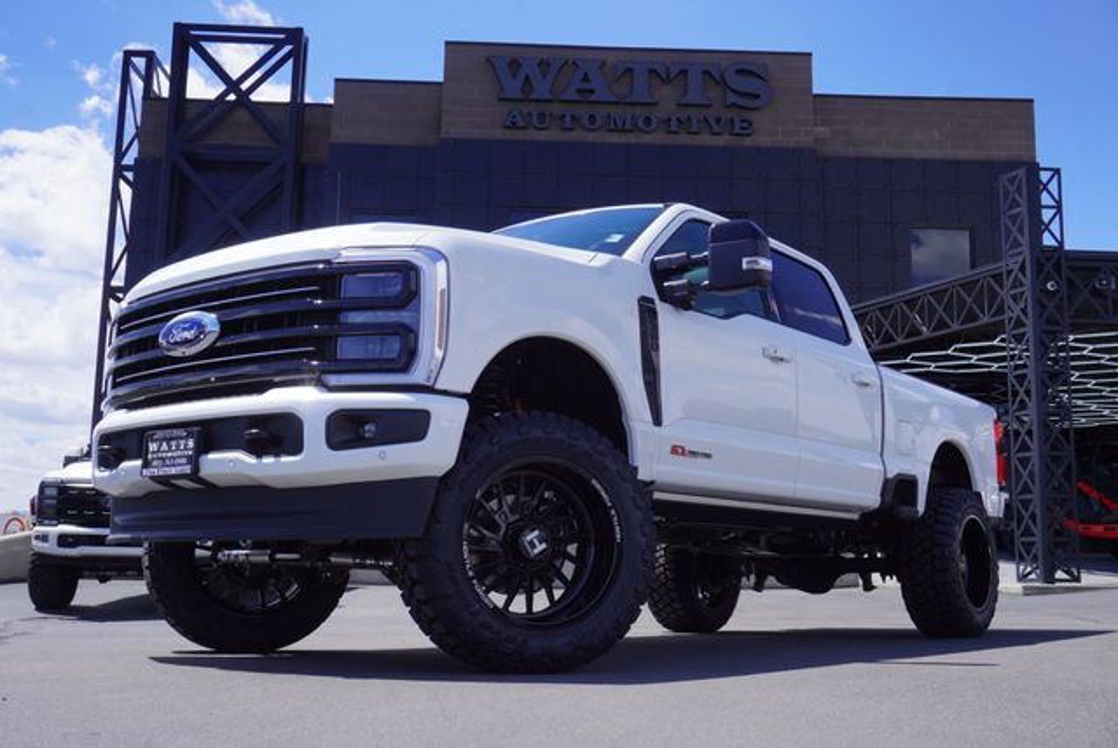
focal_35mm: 39
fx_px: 1212
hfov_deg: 49.5
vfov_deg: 34.3
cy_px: 374
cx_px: 559
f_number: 11
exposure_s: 1/160
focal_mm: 26
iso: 100
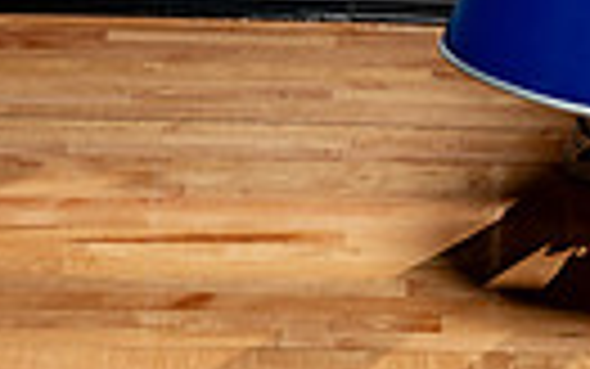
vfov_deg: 7.8
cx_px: 567
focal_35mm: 154
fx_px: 2477
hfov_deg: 13.4
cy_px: -590
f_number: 5.6
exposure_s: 1/250
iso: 200
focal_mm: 44
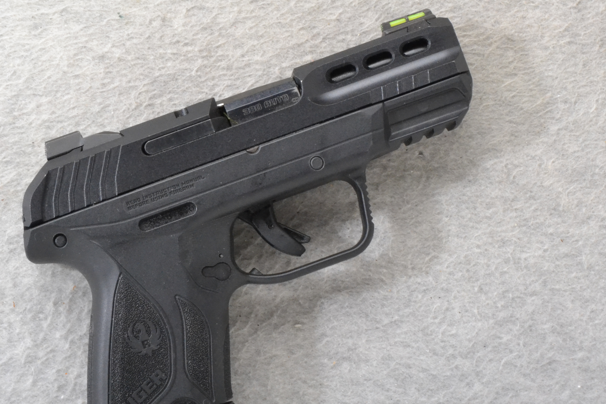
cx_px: 234
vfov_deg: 14.7
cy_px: 242
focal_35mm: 93
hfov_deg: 21.9
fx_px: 1565
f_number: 20
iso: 3200
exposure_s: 1/160
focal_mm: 46
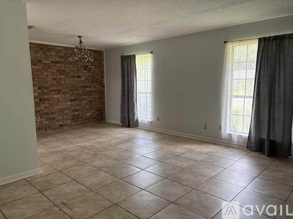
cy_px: 110
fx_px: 220
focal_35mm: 26
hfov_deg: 67.3
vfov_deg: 53.0
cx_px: 146
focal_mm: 5.96
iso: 125
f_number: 1.6
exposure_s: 1/64
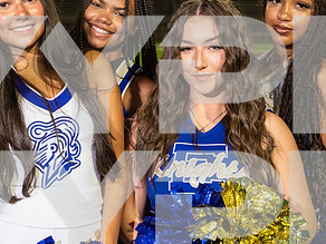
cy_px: 75
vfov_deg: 16.7
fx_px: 829
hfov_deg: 22.2
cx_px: 137
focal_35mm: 88
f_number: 4
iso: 1000
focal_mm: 46
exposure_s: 1/200
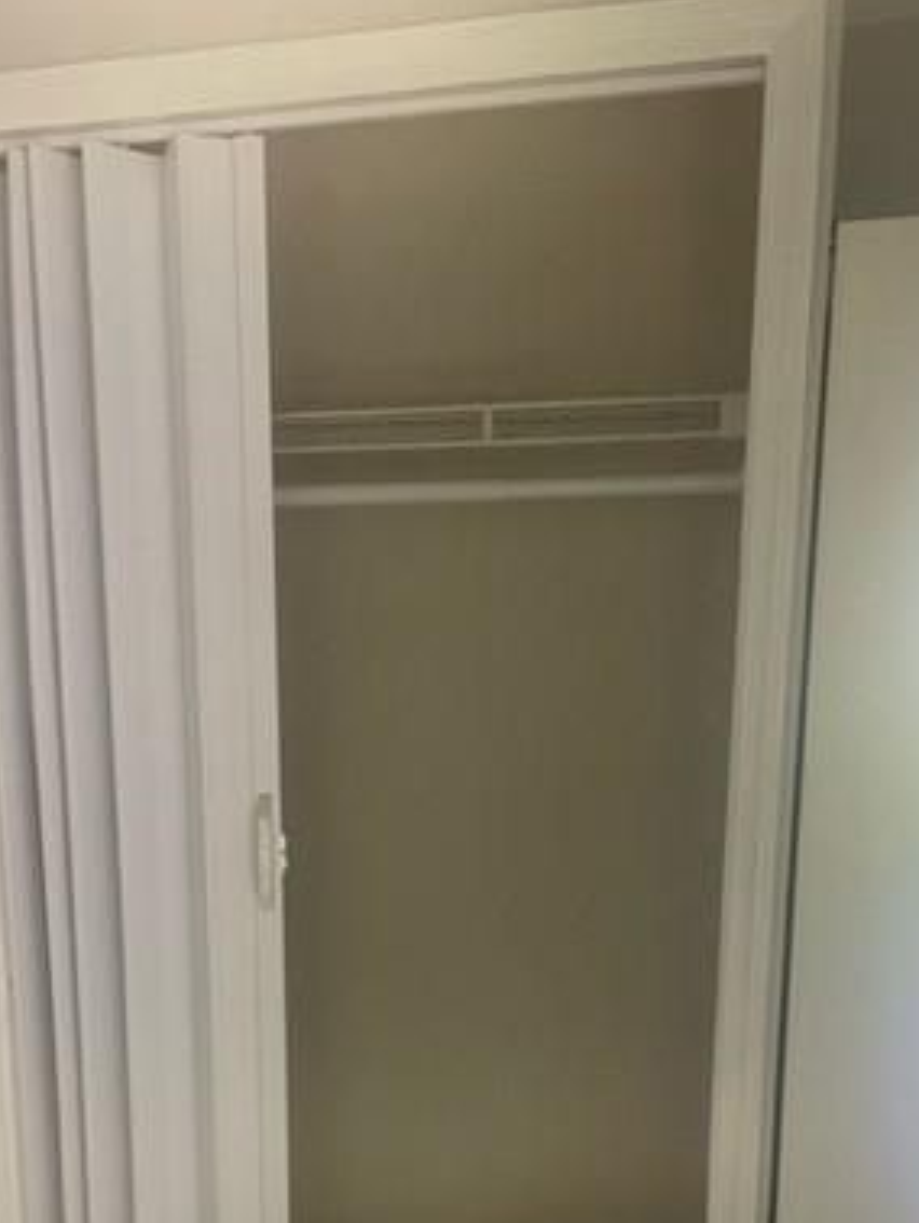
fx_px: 1556
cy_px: 997
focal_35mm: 44
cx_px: 337
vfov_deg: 40.9
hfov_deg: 32.7
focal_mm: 4.2
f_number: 1.6
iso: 100
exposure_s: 1/60
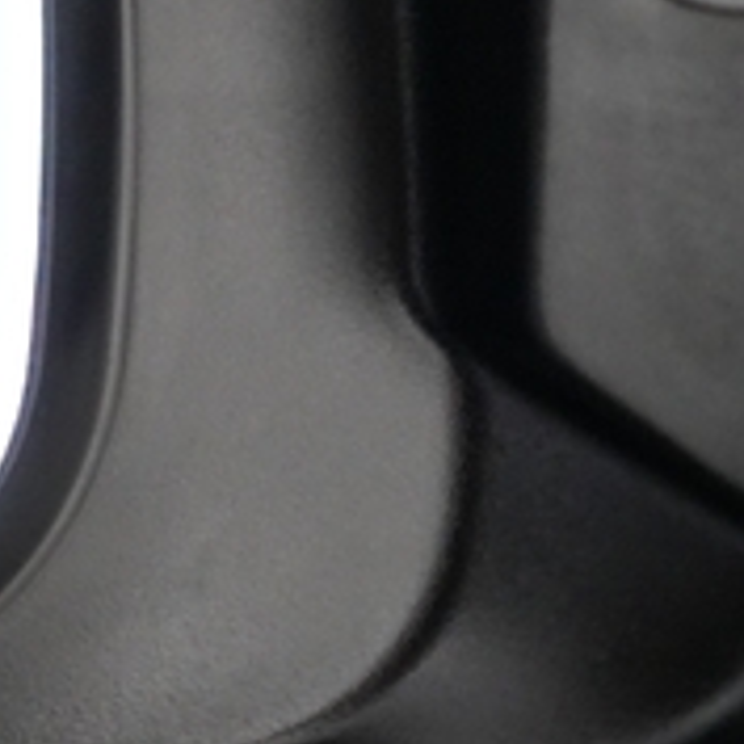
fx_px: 2091
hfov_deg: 17.1
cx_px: -534
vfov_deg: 19.4
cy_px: -42
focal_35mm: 86
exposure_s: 1/160
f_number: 4
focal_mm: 28
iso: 12800
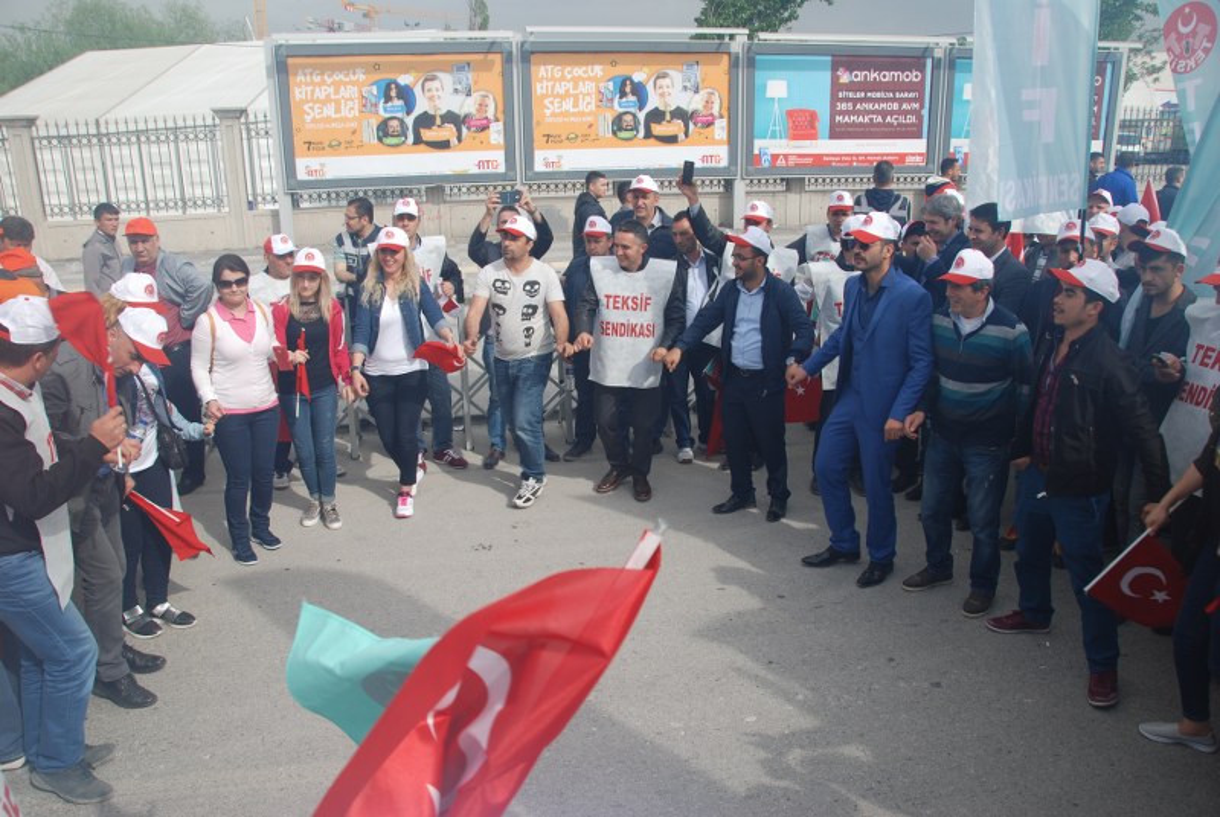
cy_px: 408
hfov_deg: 67.3
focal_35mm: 27
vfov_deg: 48.1
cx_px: 610
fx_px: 916
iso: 100
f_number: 7.1
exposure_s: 1/200
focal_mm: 18
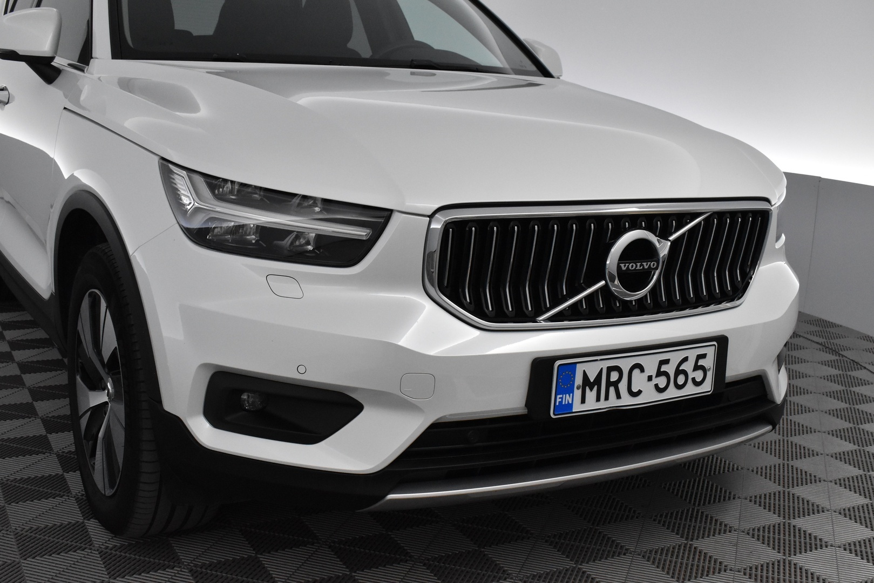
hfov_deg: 45.0
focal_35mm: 44
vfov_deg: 30.9
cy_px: 292
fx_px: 1056
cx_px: 437
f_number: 7.1
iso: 3200
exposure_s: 1/200
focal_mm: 29
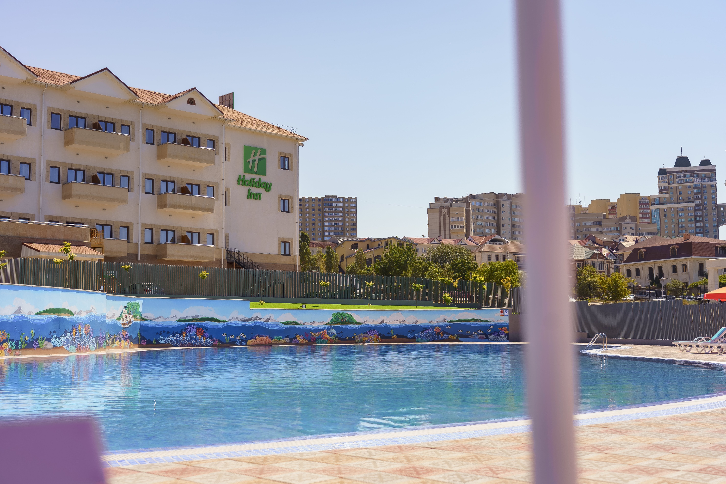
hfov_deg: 46.4
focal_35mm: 42
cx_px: 363
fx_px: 847
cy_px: 242
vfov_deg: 31.9
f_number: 4
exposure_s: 1/800
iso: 160
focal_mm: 42
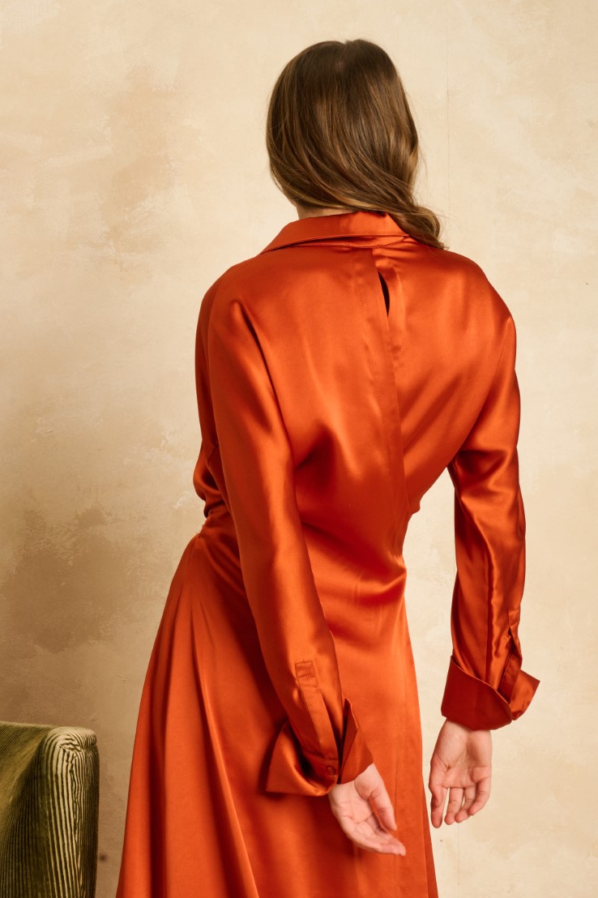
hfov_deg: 13.9
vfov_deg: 20.7
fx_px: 2443
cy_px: 609
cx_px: 212
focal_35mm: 98
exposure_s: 1/160
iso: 250
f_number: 14
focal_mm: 67
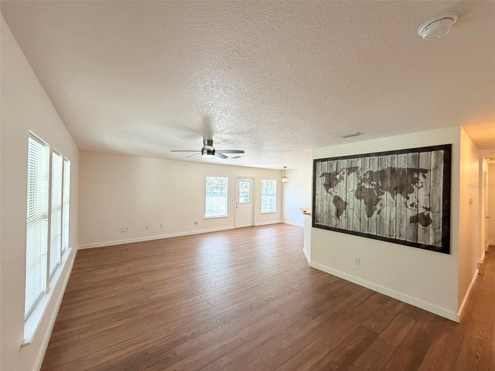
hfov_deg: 102.1
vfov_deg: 85.7
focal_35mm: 14
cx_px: 248
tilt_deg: +0.2
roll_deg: -1.4
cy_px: 186
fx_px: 200
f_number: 2.2
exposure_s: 1/120
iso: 320
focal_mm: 2.22
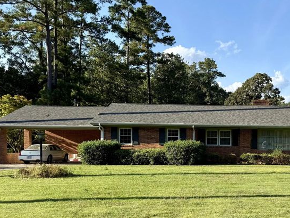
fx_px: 377
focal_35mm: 45
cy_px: 152
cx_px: 232
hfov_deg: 40.4
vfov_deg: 31.8
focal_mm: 6.76
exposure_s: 1/2445
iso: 80
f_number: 1.78
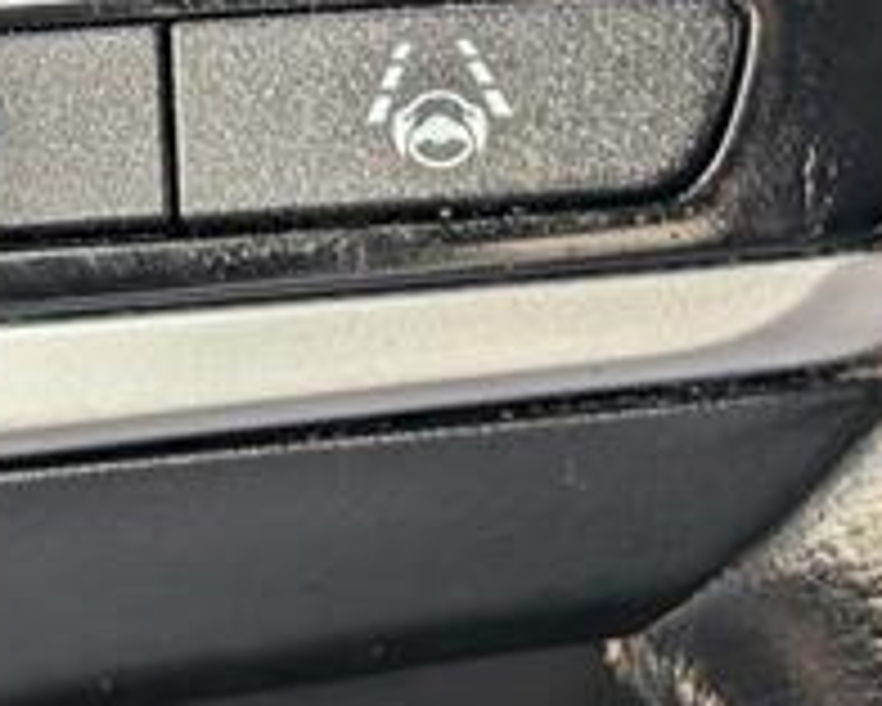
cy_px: -337
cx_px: 9
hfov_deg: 12.2
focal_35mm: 156
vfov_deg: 9.6
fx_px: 4074
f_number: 1.68
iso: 229
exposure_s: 1/1000
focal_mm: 6.9
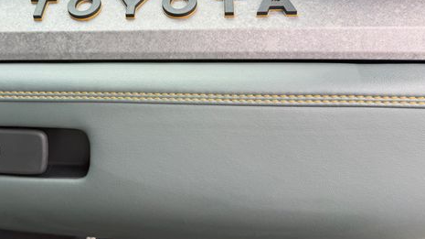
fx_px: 405
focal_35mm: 36
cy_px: 62
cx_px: 144
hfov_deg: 54.3
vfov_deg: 32.2
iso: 80
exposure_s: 1/305
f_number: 1.78
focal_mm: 6.76
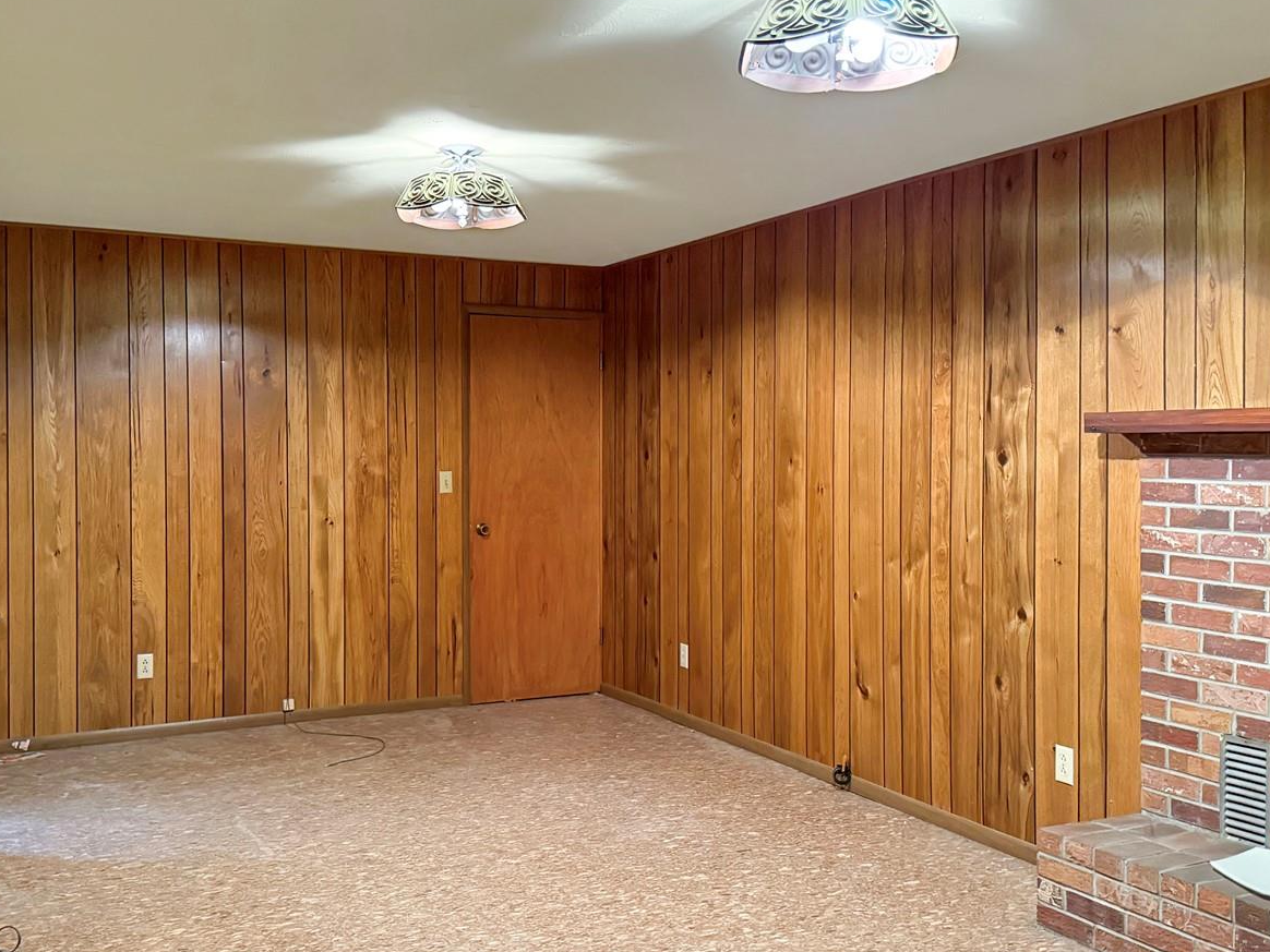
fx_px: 1211
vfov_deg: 42.7
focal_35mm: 33
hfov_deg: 55.2
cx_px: 565
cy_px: 586
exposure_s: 1/40
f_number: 1.78
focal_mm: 6.76
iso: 1000
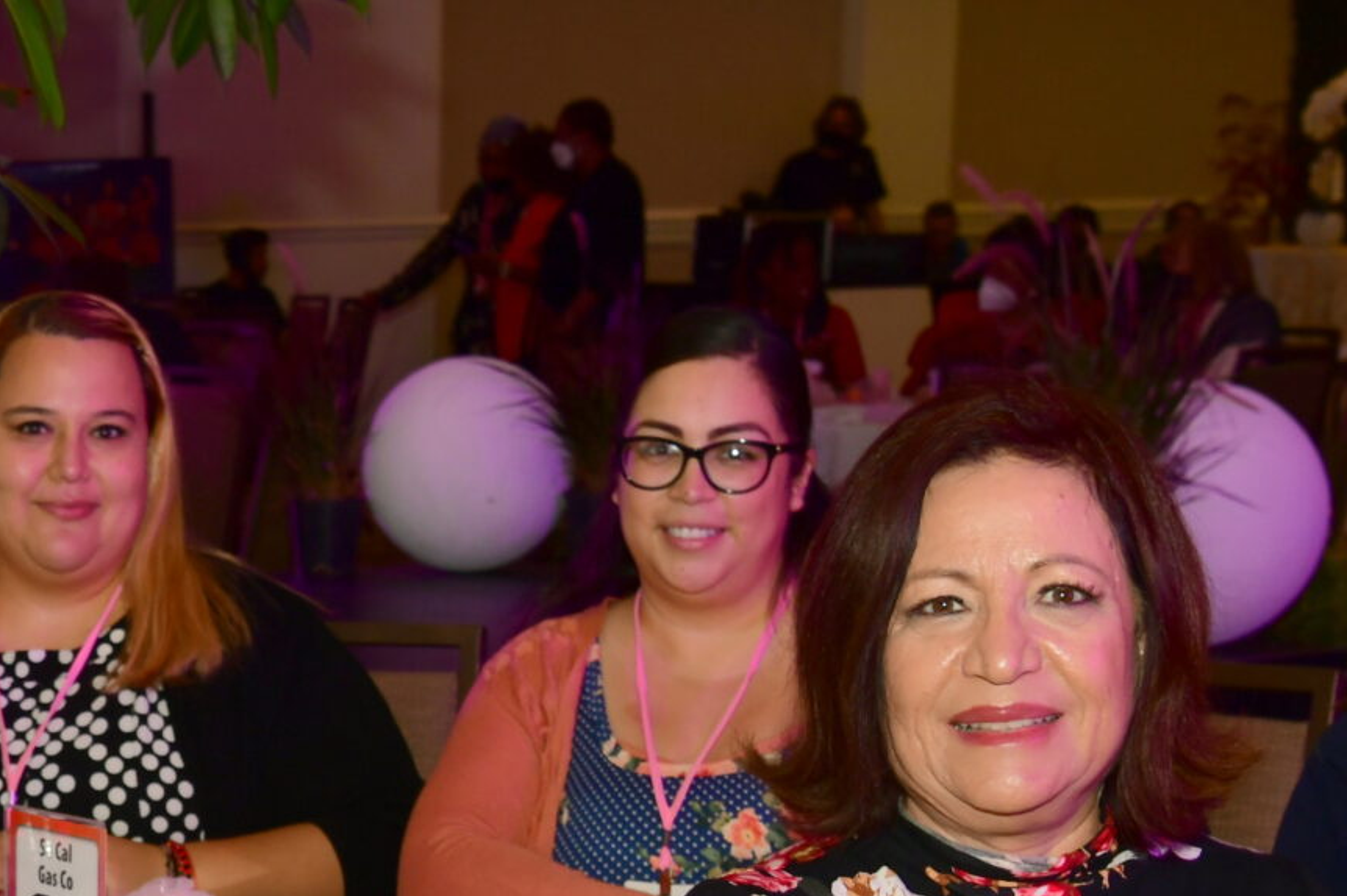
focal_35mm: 104
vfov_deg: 12.5
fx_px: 3890
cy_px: 1320
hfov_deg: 18.6
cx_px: -253
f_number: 8
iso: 500
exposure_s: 1/60
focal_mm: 35
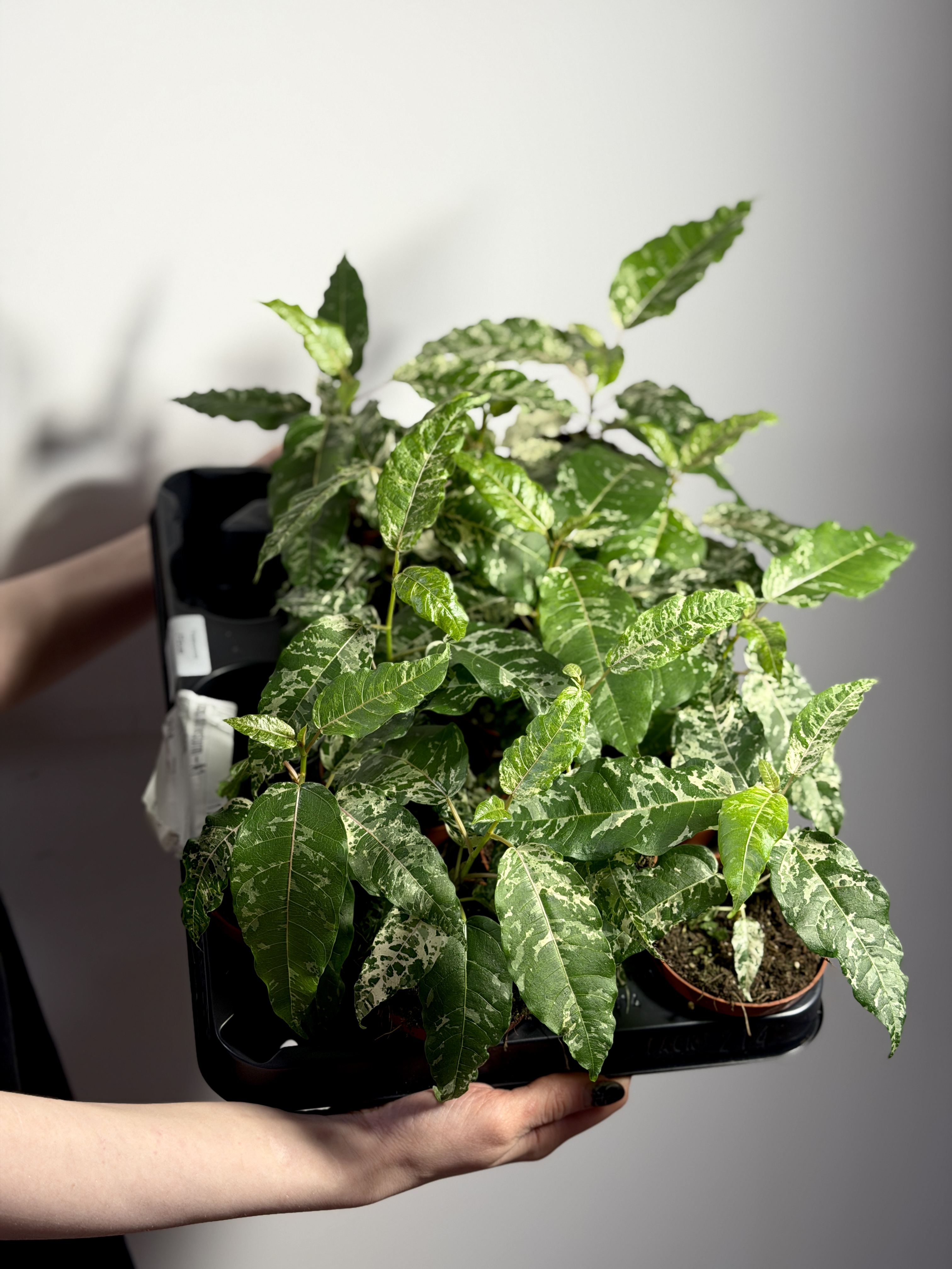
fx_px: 1760
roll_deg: -0.4
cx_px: 476
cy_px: 634
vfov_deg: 39.7
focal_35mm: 48
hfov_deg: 30.3
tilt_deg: -15.1
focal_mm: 6.76
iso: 80
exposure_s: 1/121
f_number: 1.78
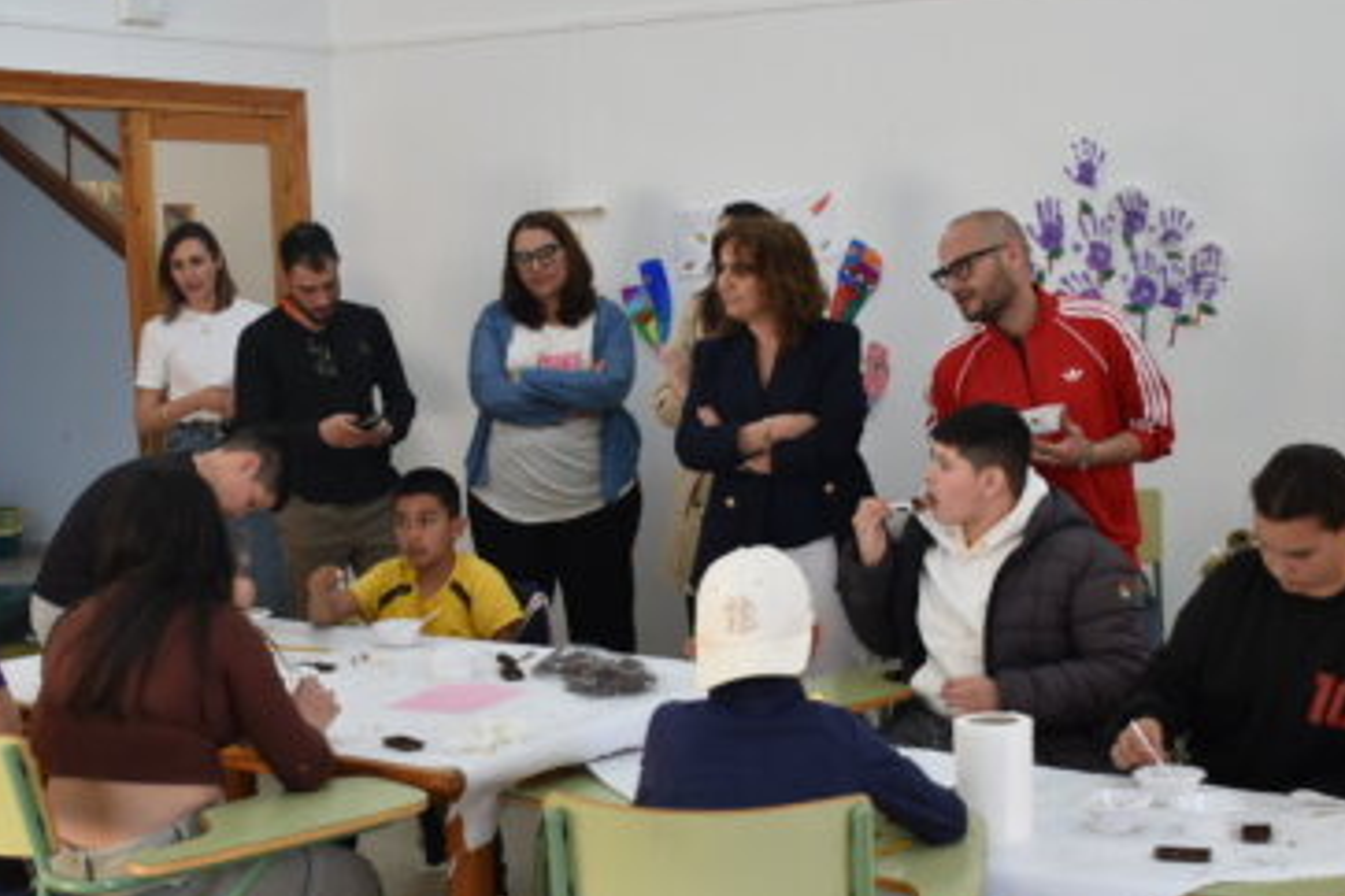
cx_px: 711
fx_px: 2241
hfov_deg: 33.4
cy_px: 641
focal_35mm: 60
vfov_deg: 22.5
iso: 400
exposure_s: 1/60
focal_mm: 22
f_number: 4
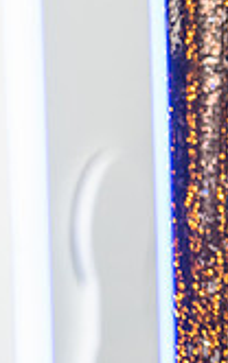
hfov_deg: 5.1
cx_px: 607
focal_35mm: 249
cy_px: 97
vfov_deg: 8.4
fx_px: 2471
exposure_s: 1/100
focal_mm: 70
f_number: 4
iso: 800
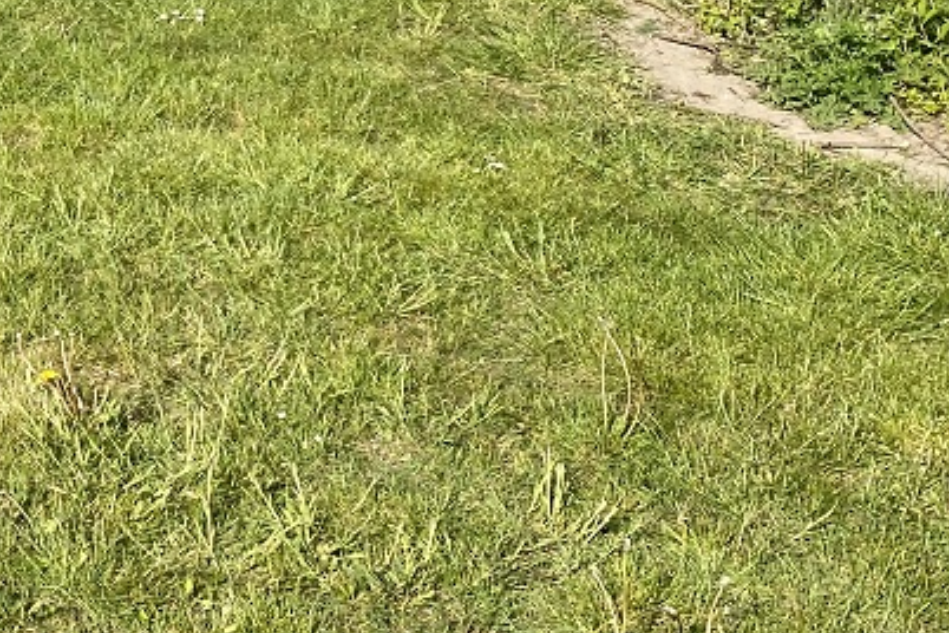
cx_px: -224
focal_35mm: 86
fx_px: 2267
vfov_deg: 15.6
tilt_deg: -12.6
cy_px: -12
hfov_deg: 21.7
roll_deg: -1.0
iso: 32
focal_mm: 4.25
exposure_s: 1/1927
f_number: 1.8
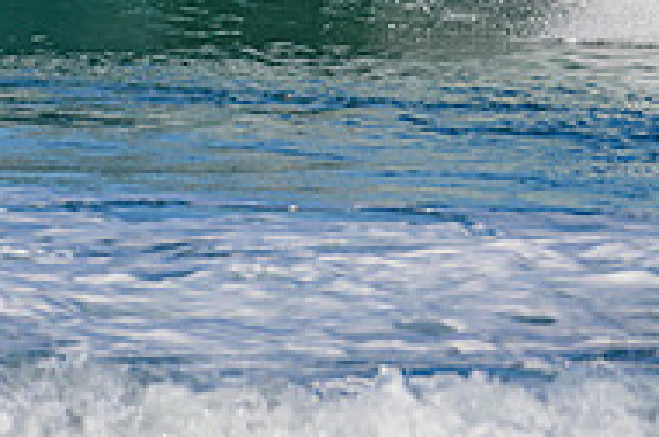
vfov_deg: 0.6
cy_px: -88
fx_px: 41940
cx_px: 160
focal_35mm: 2295
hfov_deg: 0.9
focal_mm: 500
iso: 280
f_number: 5.6
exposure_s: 1/2000
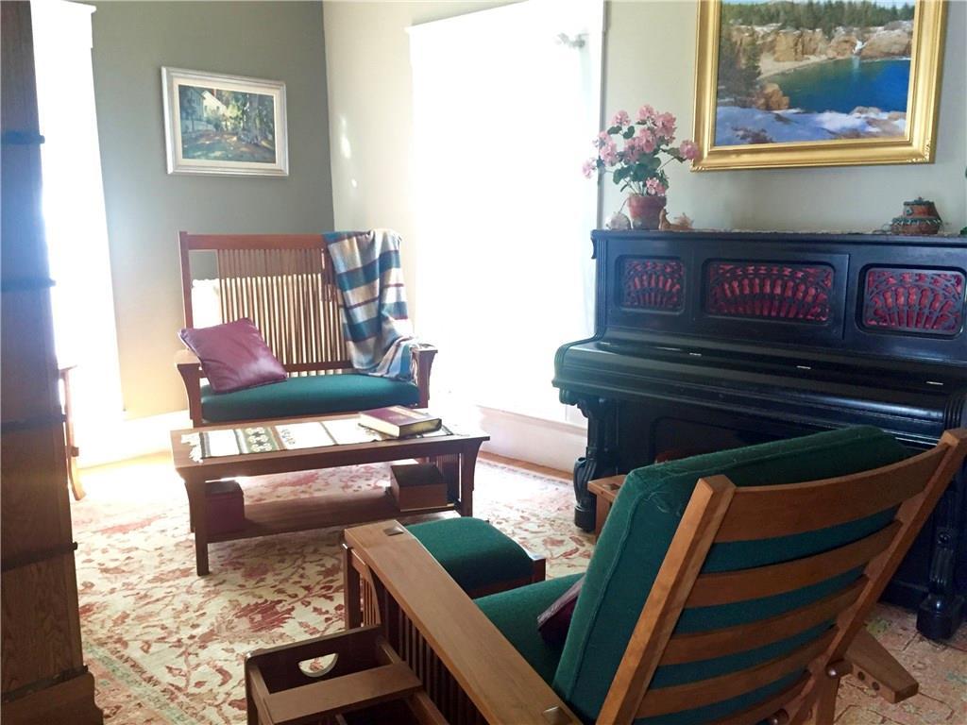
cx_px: 484
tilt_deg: -9.2
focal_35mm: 29
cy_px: 362
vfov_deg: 48.2
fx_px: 810
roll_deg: +1.4
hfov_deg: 61.7
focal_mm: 4.15
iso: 200
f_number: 2.2
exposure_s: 1/30
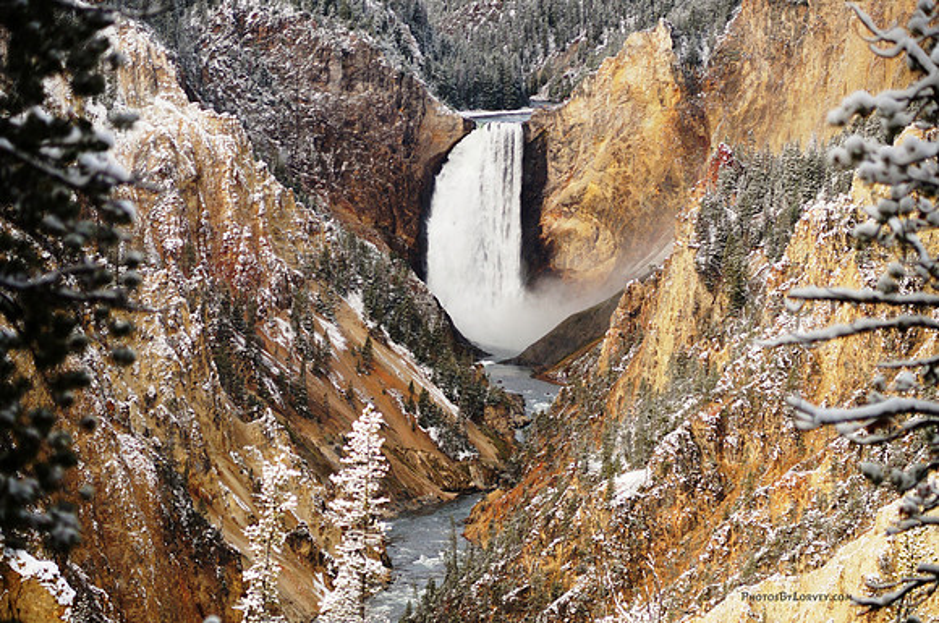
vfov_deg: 11.4
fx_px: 3126
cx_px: 470
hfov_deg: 17.1
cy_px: 312
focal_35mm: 120
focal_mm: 80
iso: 100
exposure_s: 1/60
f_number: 4.5
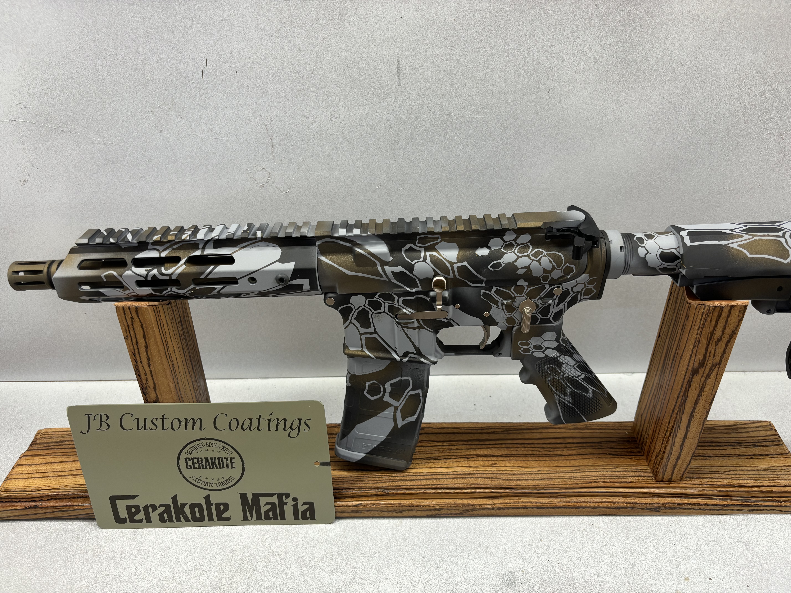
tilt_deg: -34.5
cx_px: 396
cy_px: 296
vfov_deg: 53.1
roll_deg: +0.8
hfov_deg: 67.3
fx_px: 594
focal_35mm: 26
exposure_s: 1/60
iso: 80
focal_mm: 5.96
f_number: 1.6
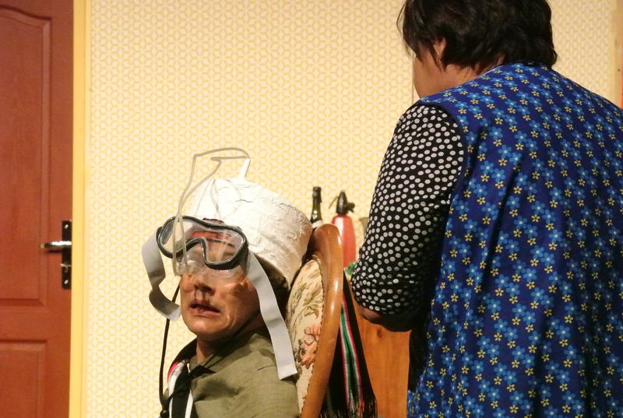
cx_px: 312
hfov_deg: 12.8
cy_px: 209
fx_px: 2775
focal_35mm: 160
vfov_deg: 8.6
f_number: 8
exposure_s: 1/60
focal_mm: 59.4
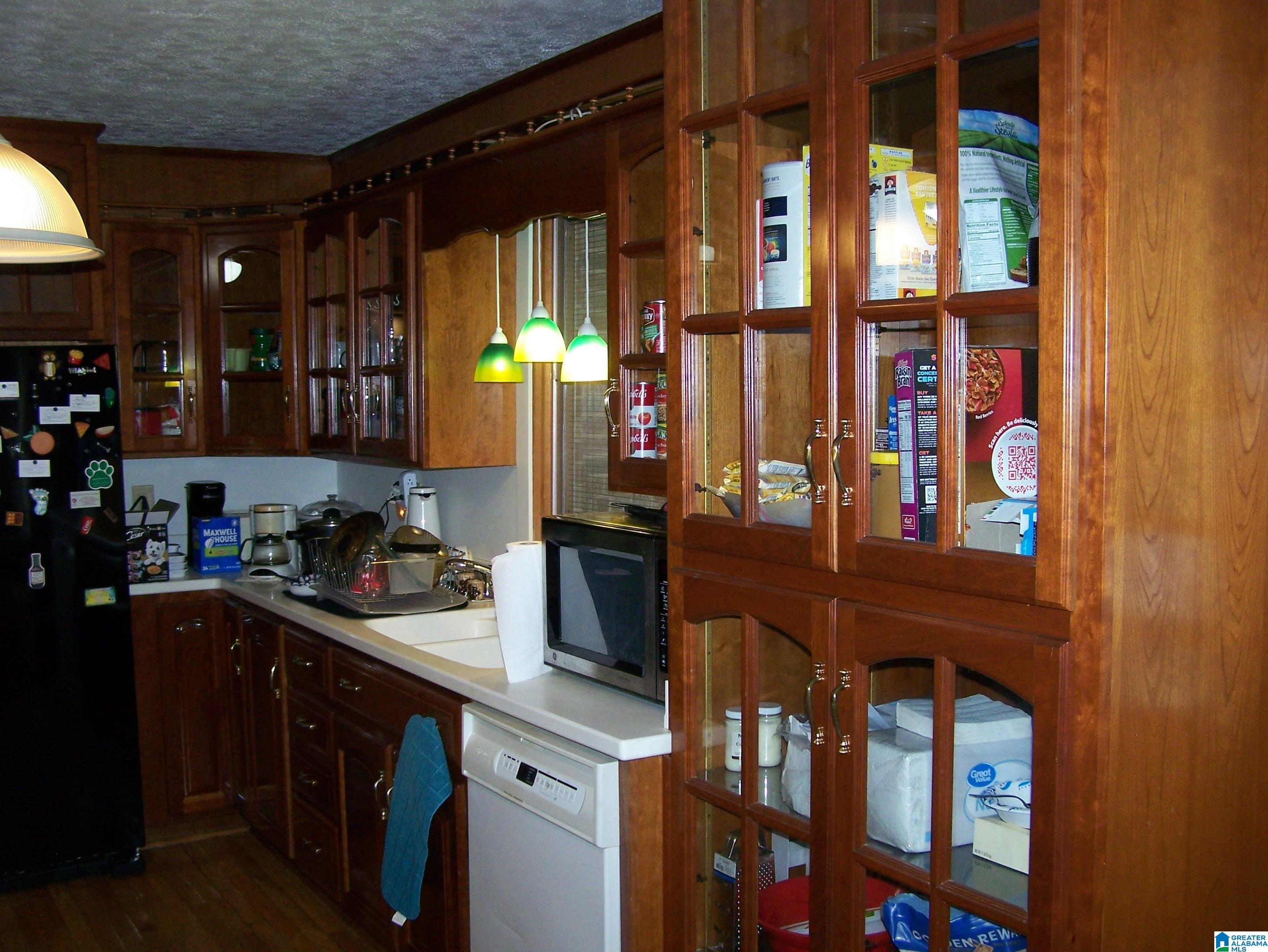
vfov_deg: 37.8
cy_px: 476
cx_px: 634
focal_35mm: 38
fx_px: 1393
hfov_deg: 48.9
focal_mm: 6.3
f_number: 2.8
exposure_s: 1/60
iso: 160
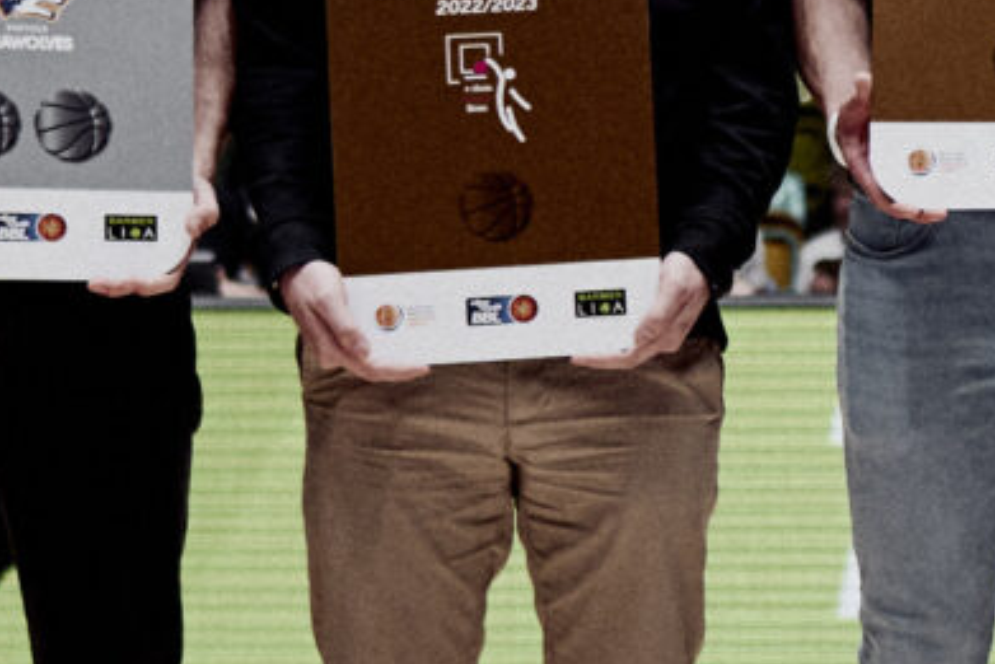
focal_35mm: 229
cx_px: 1820
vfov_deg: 6.0
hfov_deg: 8.6
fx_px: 6331
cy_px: 218
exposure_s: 1/640
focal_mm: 35
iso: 400
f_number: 2
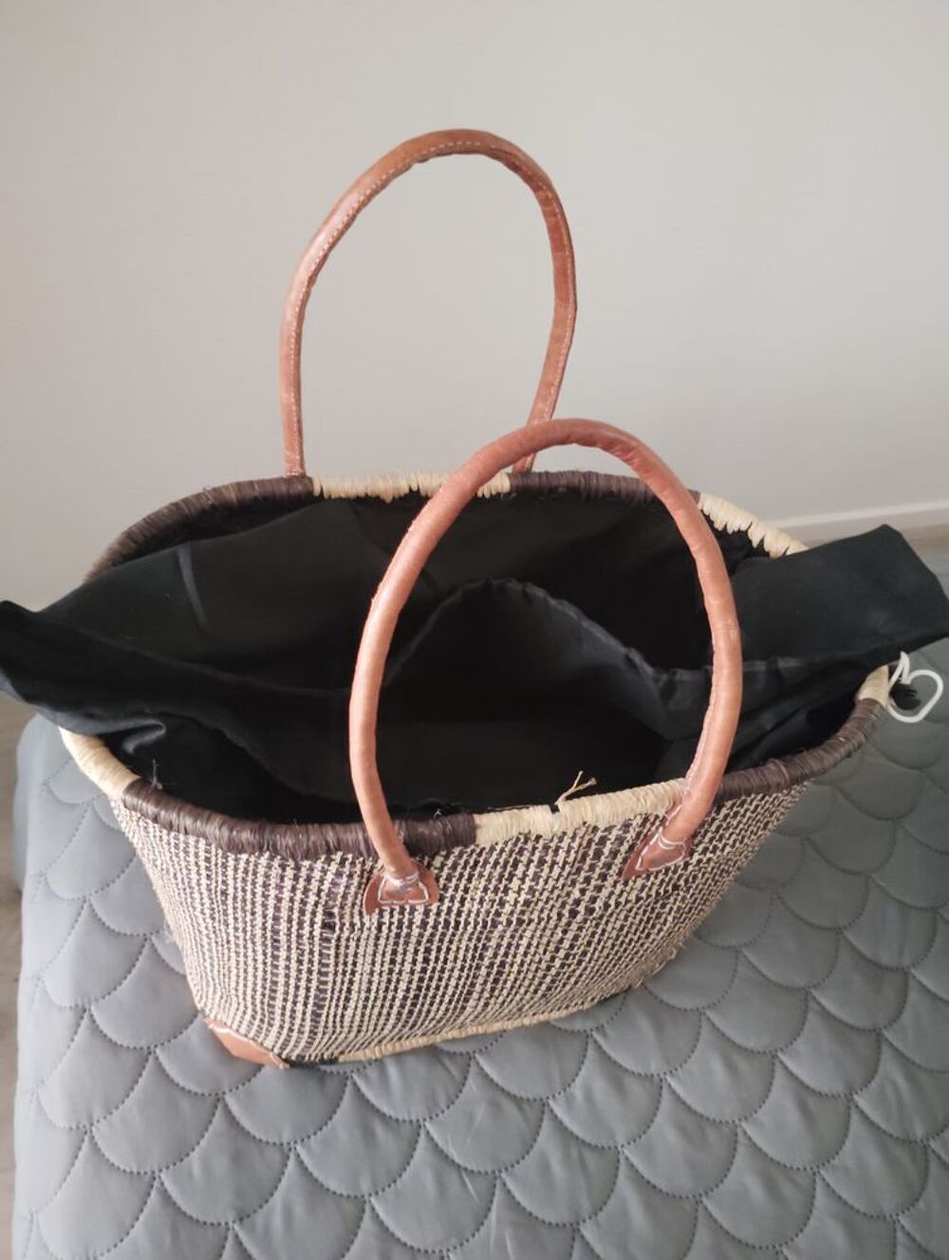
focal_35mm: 29
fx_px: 1057
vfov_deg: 61.6
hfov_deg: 48.3
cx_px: 474
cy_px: 630
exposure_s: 1/16.7
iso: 1060
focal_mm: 4.25
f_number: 1.8
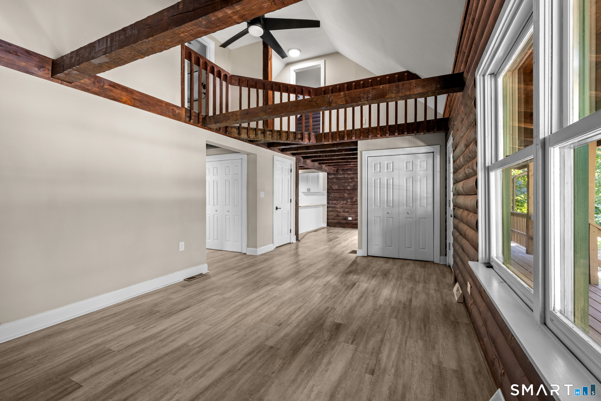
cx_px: 300
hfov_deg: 98.5
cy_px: 200
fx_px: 259
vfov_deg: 75.5
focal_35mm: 16
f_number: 9
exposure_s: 2
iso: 320
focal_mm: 15.5
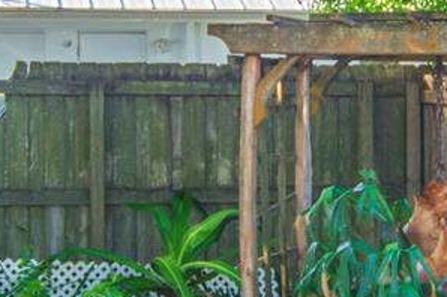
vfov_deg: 15.3
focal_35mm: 89
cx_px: 268
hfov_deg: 22.9
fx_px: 1100
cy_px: 62
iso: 320
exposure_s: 1/125
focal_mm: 11
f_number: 5.6
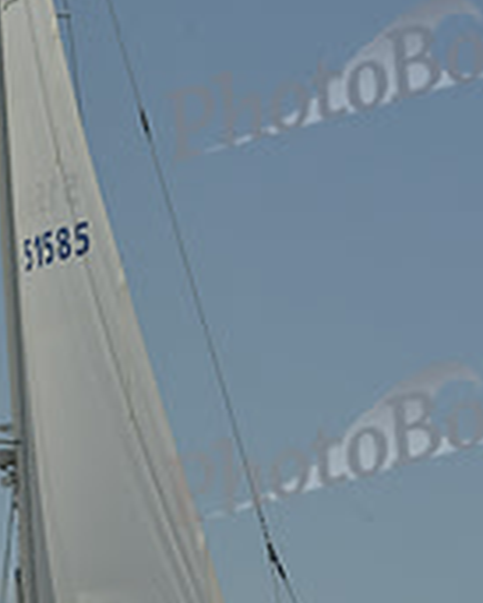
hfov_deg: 6.9
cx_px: -16
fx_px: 3981
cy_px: 303
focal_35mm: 223
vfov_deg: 8.7
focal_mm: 70
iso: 280
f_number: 18
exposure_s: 1/500
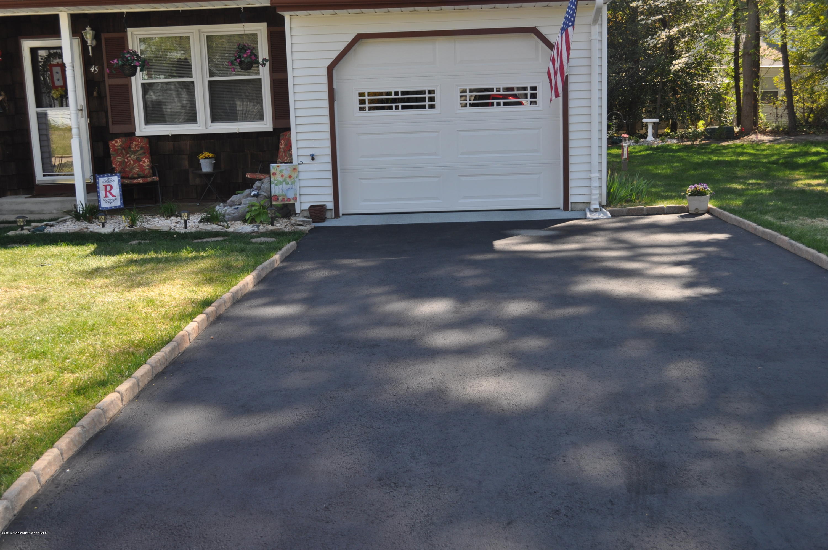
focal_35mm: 39
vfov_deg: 34.1
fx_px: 896
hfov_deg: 49.6
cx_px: 414
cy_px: 275
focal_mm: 26
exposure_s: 1/160
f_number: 6.3
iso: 200
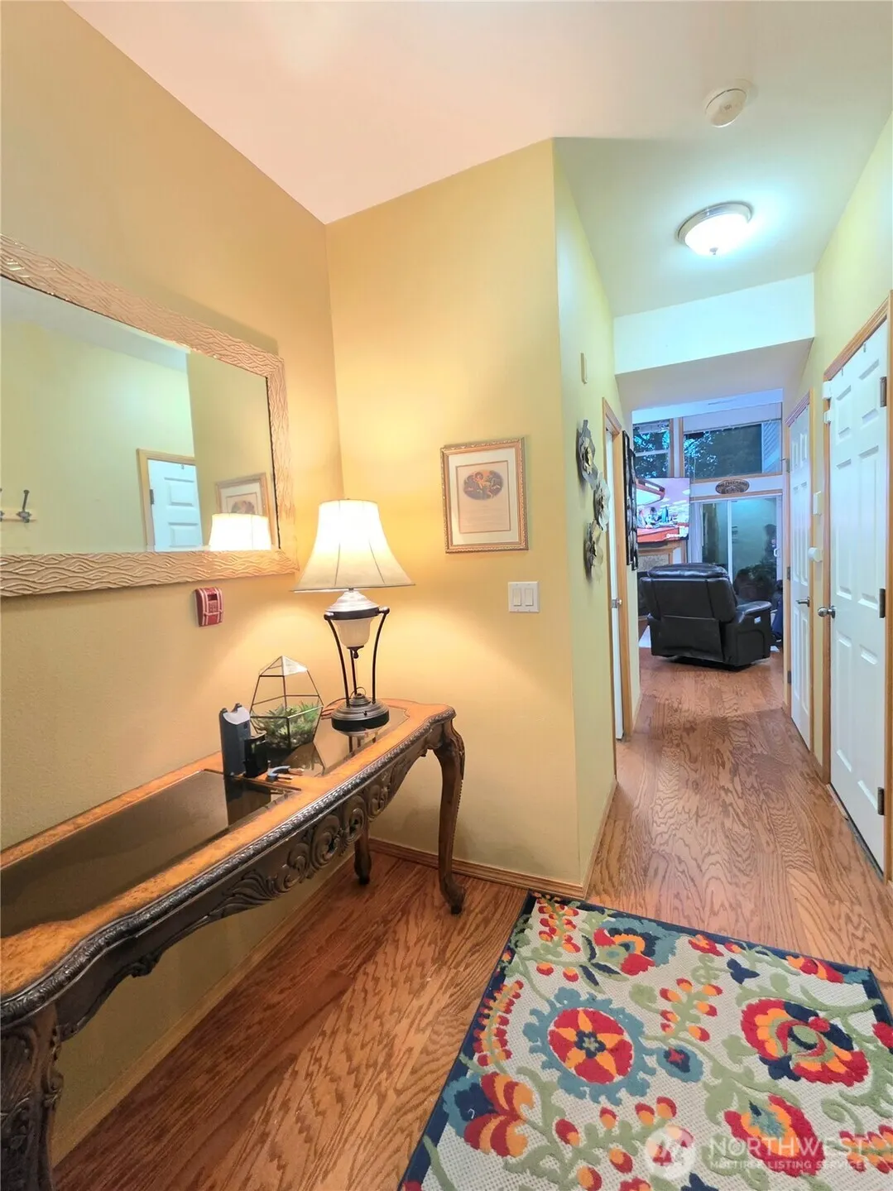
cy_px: 596
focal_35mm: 13
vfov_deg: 106.2
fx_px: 447
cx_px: 446
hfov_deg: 89.9
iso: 1000
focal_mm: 2.2
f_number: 1.9
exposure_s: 1/60.2
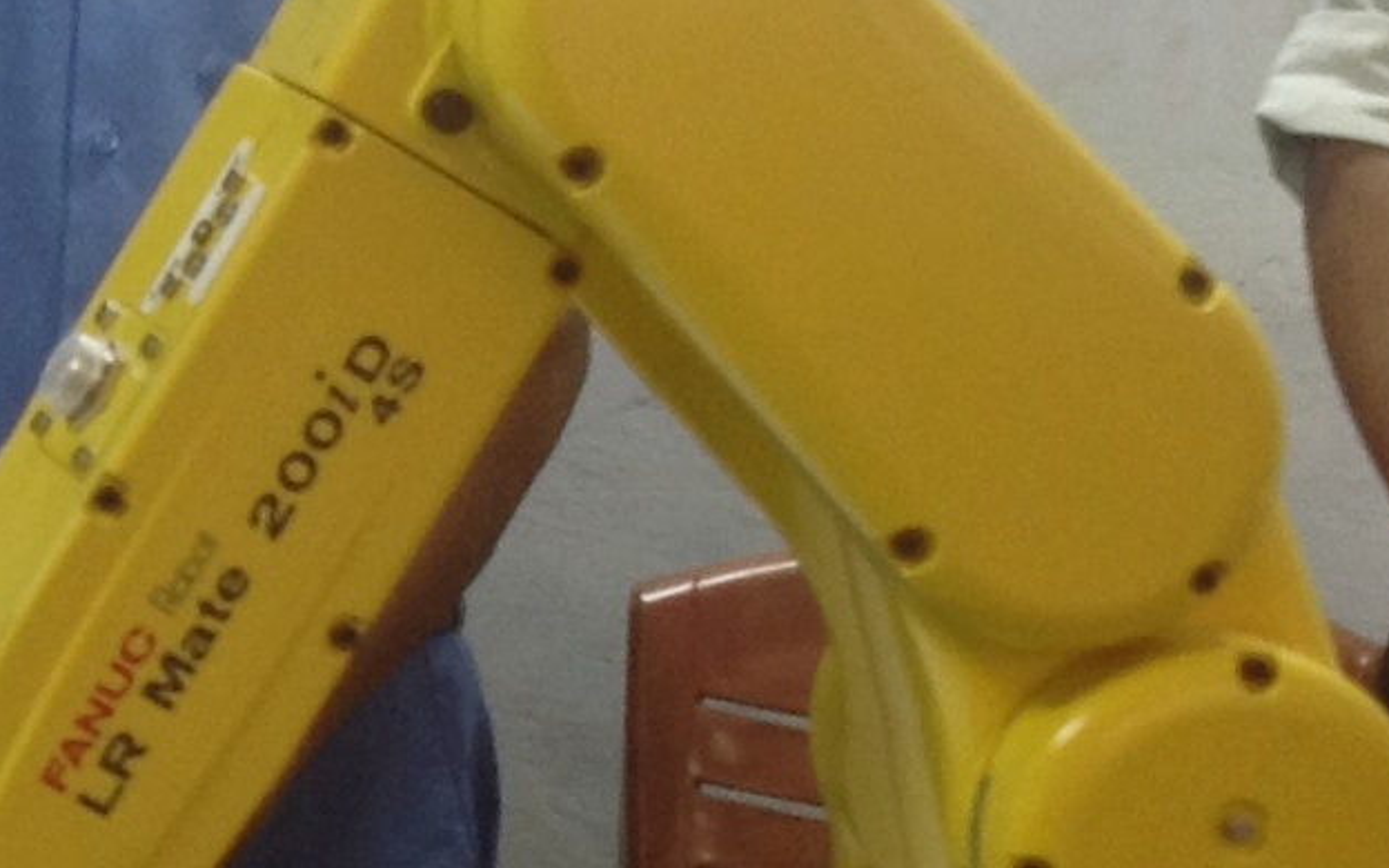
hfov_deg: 13.2
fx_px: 5830
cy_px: 209
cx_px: -323
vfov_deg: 8.5
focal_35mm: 154
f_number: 2.4
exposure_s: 1/17
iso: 64
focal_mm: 4.28
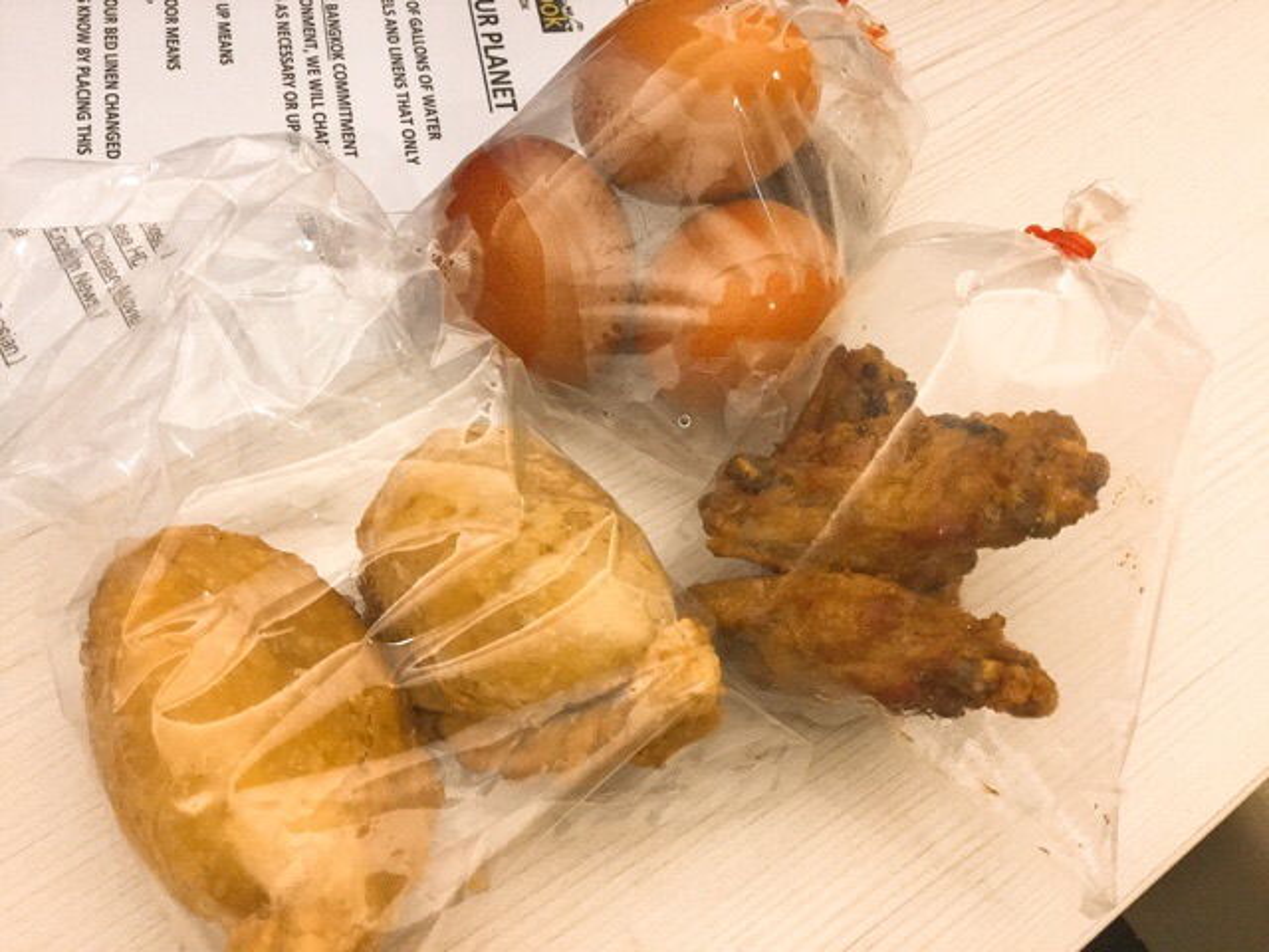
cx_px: 634
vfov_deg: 45.4
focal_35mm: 31
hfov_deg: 58.4
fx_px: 1136
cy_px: 476
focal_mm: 3.3
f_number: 2.4
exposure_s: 1/20
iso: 200
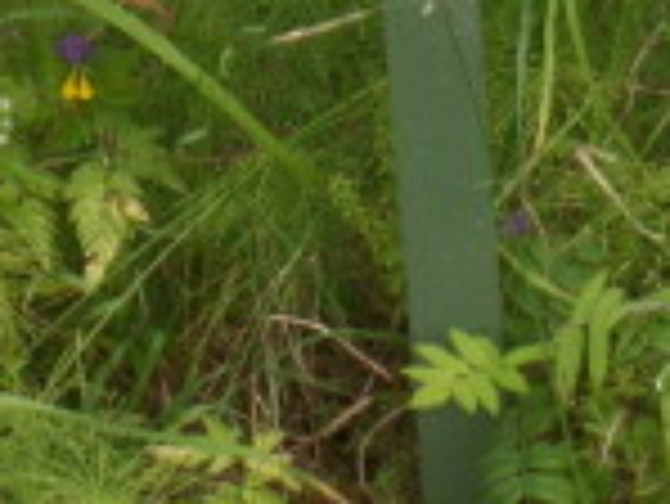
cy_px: -374
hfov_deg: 8.9
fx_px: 4281
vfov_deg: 6.6
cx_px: 445
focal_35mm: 221
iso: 100
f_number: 3.4
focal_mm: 9.2
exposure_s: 1/350
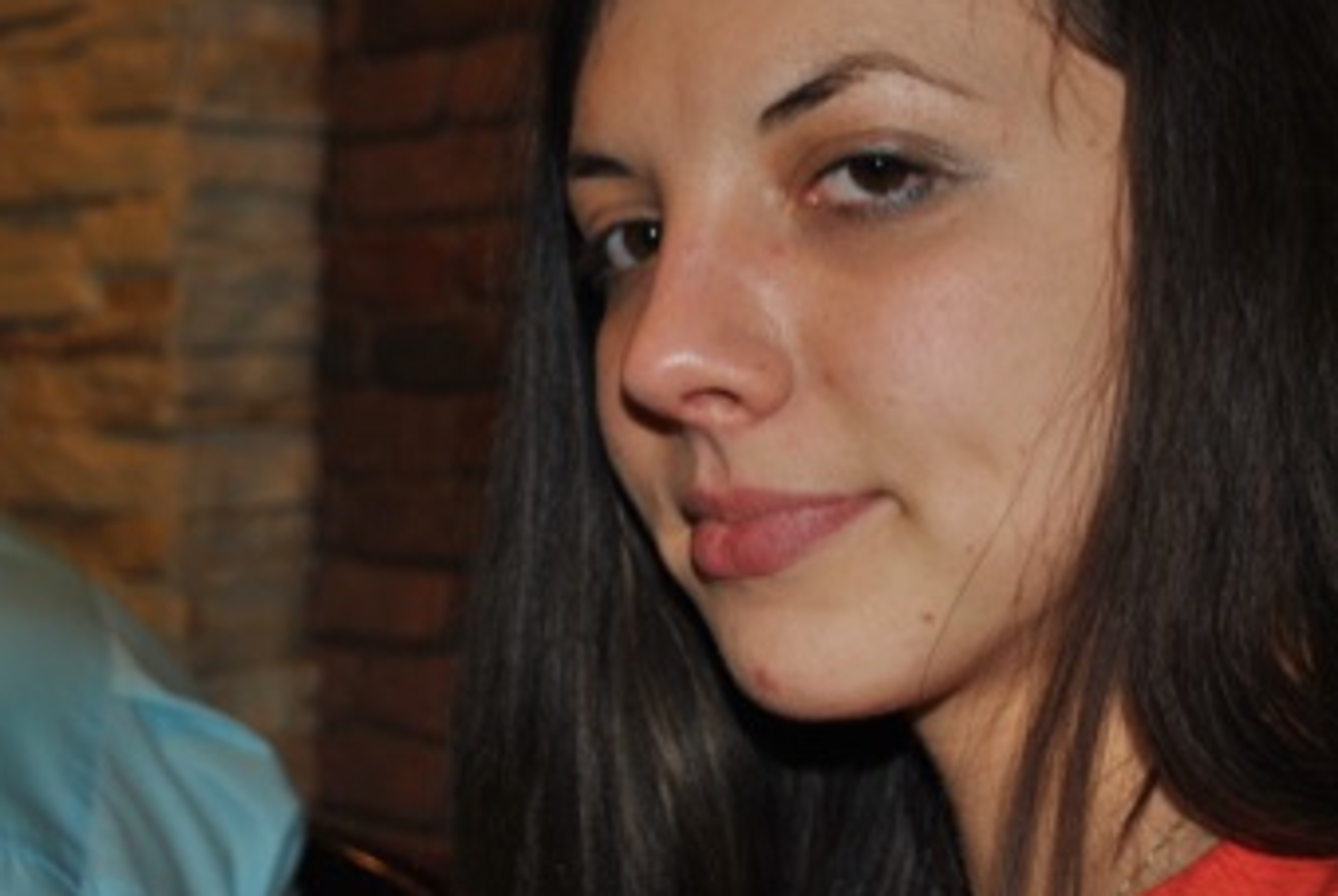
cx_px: 687
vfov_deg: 20.3
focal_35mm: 67
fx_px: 2485
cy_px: 272
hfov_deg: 30.1
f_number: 4.5
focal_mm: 29
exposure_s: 1/60
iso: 200
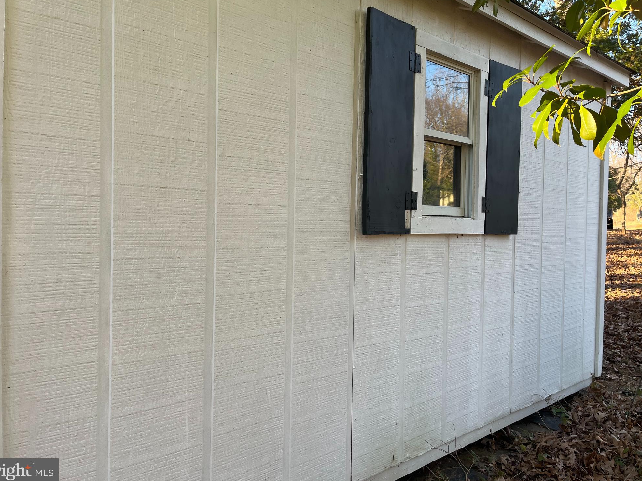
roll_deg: -0.4
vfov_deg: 51.4
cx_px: 311
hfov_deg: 65.3
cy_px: 235
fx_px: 501
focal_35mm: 27
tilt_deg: +1.8
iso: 40
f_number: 1.6
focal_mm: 5.1
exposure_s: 1/174
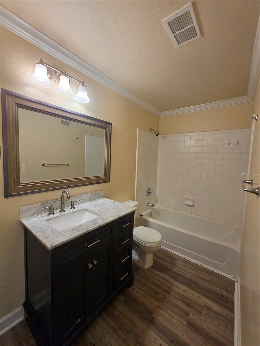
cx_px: 130
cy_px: 173
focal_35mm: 13
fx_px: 130
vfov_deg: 106.2
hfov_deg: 89.9
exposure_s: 1/120
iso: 200
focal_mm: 2.2
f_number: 1.9
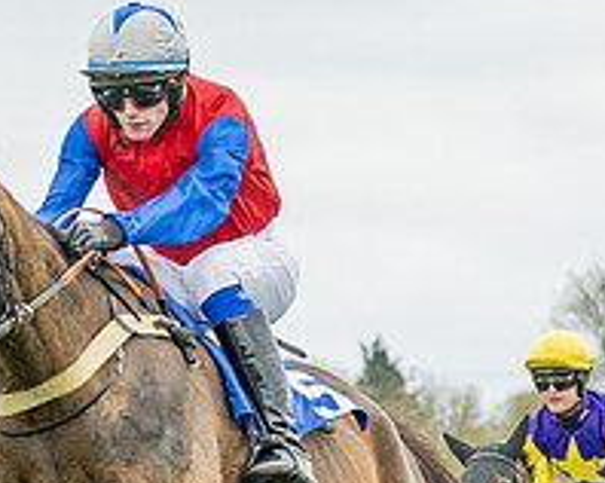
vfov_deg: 3.3
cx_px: 167
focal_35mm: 461
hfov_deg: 4.2
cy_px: 504
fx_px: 8246
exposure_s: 1/1000
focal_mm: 96
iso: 800
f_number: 4
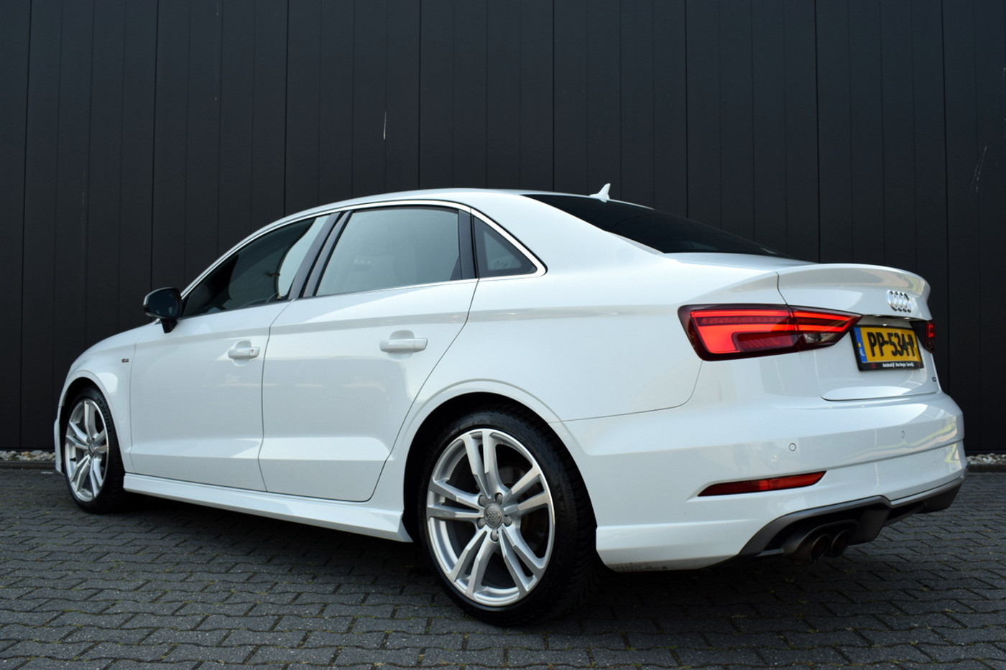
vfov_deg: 40.0
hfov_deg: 57.2
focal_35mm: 33
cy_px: 335
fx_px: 922
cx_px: 503
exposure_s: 1/250
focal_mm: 22
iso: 360
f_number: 8
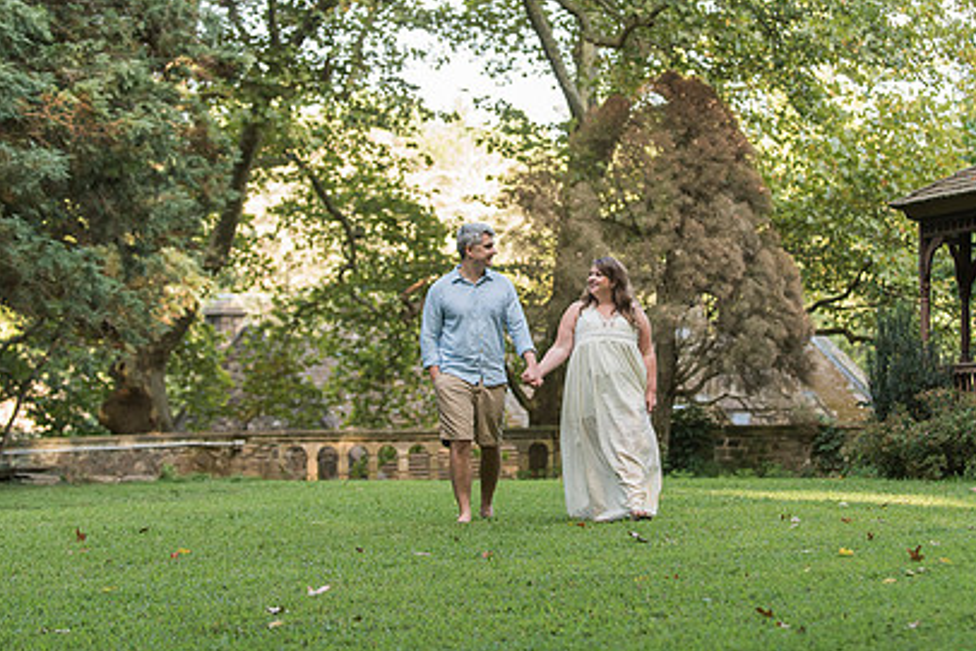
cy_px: 222
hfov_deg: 20.4
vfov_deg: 13.7
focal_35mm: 100
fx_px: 2712
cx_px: 536
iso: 800
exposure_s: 1/640
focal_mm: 70
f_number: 2.8
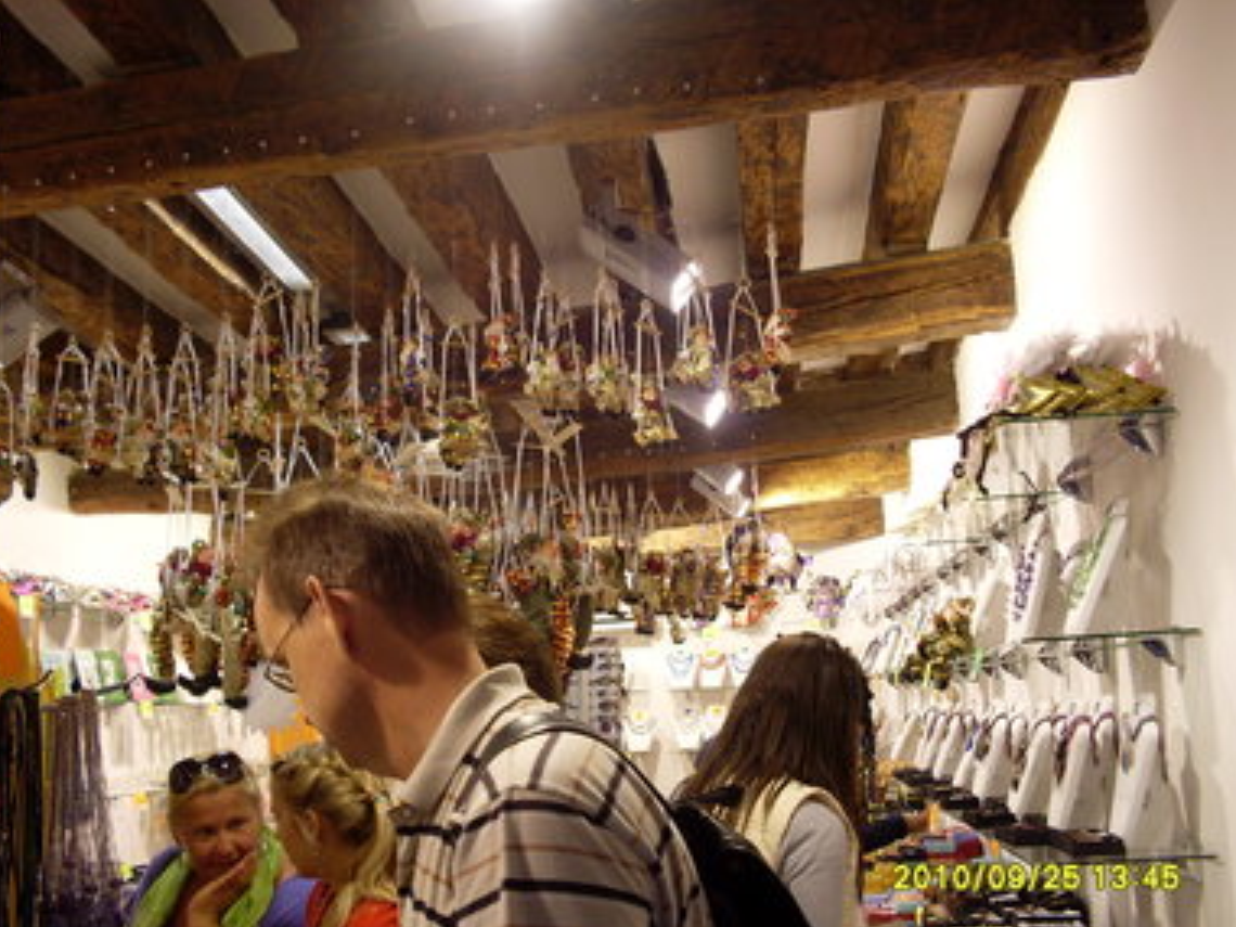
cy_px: 485
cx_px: 608
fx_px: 1428
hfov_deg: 46.8
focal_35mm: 40
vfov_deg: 36.0
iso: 100
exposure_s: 1/60
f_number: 2.8
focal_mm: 6.3
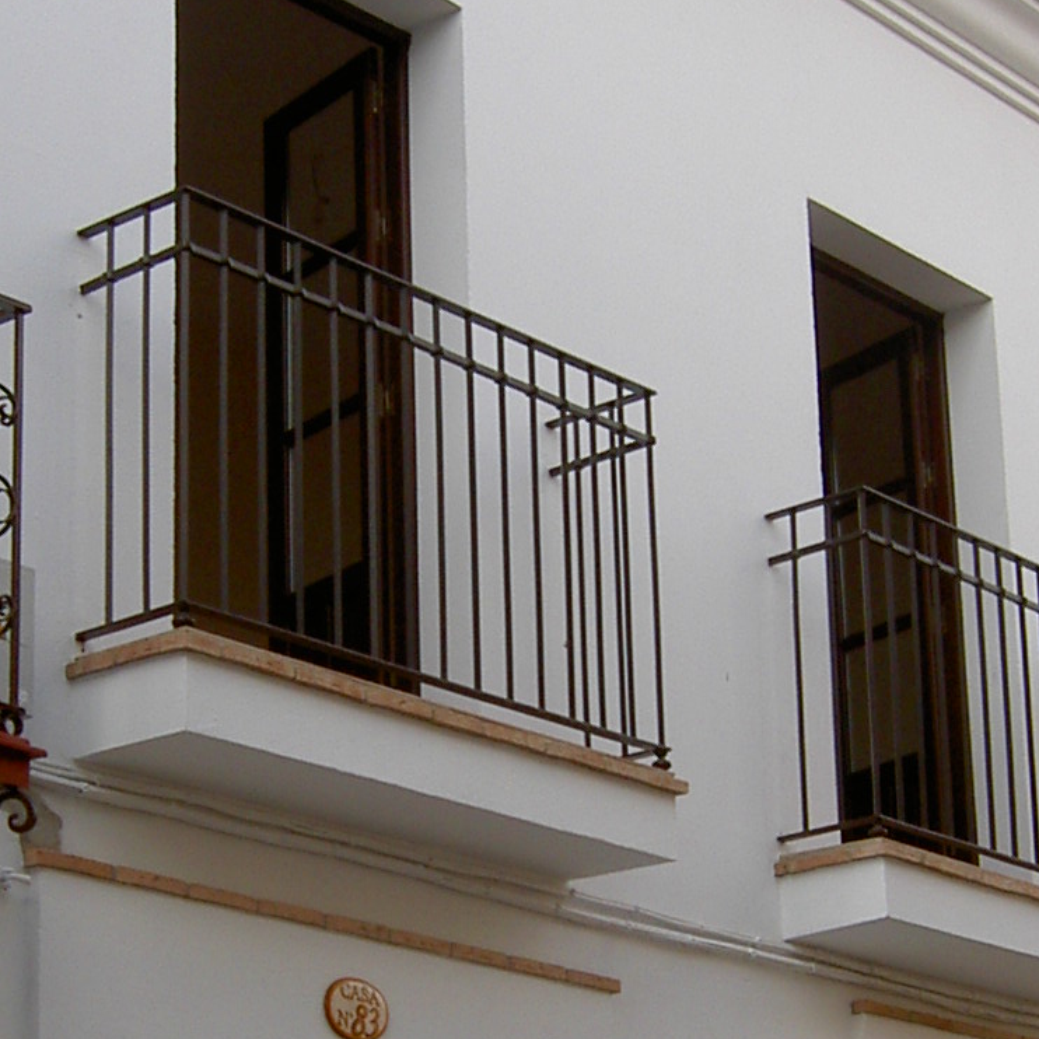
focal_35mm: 92
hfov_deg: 18.9
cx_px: 498
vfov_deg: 18.7
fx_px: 3124
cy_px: 854
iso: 50
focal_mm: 5.6
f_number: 4.7
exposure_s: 1/200
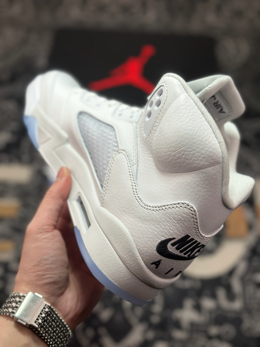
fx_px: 481
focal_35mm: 48
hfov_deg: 30.3
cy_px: 174
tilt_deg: -55.8
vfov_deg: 39.7
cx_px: 130
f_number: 1.78
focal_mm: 6.86
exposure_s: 1/1783
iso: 80
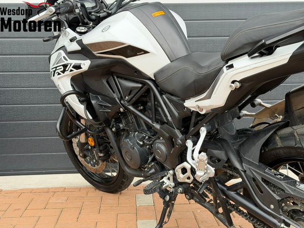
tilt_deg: -4.7
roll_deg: +0.1
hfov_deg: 39.7
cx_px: 152
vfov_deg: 30.3
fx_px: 422
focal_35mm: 48
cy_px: 114
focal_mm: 6.76
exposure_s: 1/230
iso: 64
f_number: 1.78
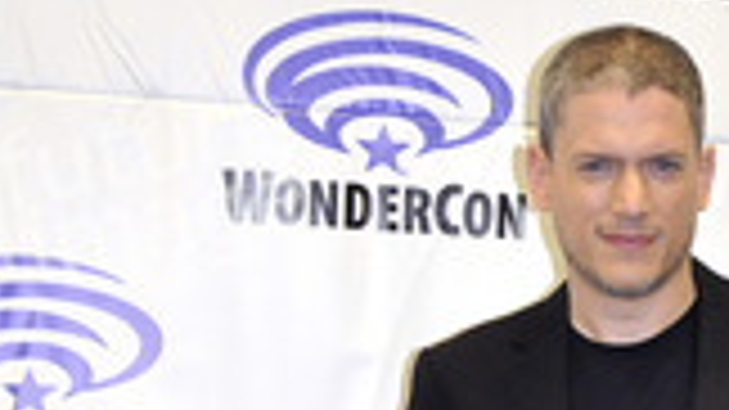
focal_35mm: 93
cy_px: 883
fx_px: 1797
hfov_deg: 22.7
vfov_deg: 11.4
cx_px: 565
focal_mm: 24
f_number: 4.5
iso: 1000
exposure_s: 1/60
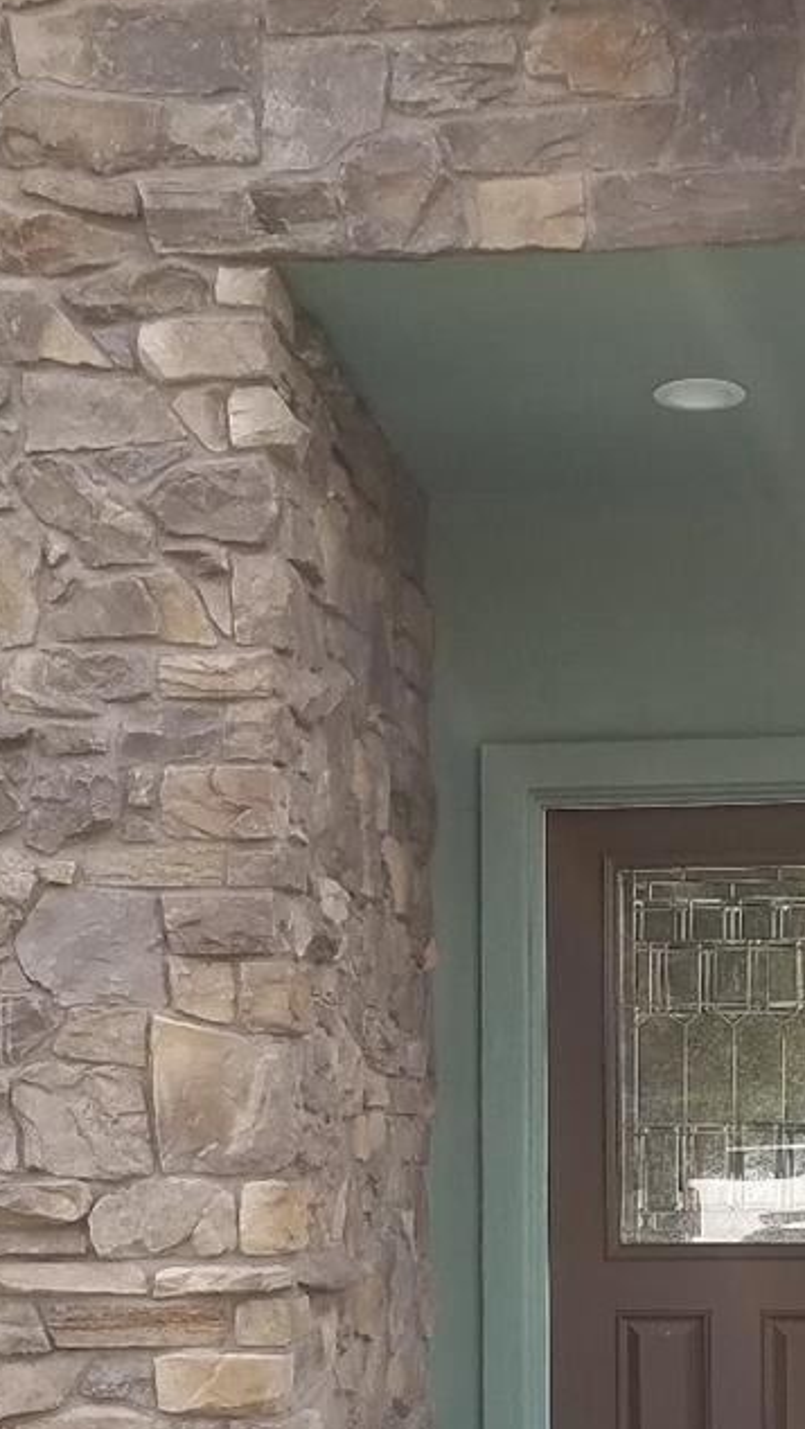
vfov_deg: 31.0
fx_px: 2540
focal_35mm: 67
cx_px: 629
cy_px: 1014
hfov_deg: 17.9
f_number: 1.7
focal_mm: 4.2
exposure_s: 1/387
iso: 50
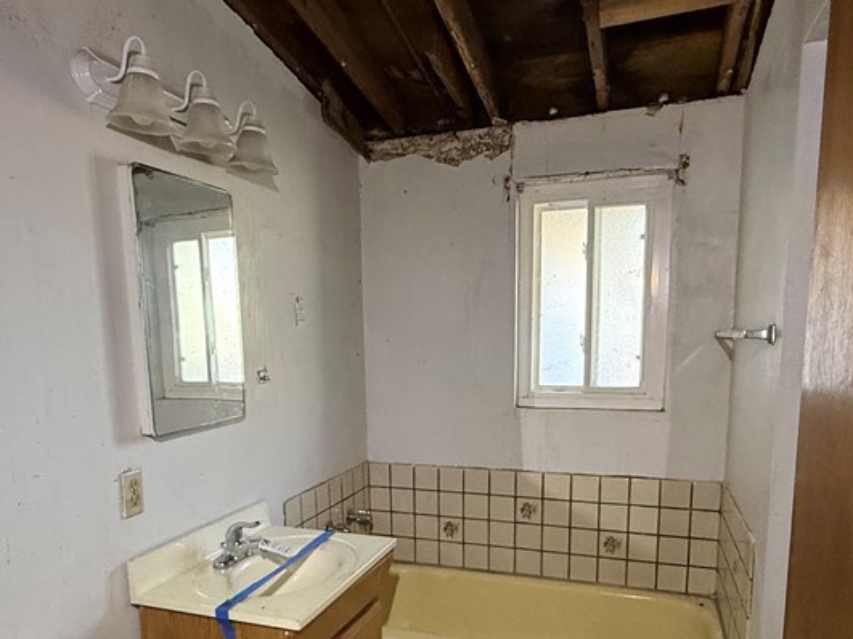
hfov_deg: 65.3
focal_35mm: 27
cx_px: 410
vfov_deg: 50.3
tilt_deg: -7.9
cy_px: 433
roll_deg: +0.7
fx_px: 665
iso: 400
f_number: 2.2
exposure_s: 1/59
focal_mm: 2.22
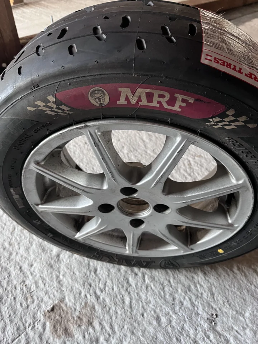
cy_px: 172
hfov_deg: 53.1
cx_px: 129
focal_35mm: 26
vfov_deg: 67.3
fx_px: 258
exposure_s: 1/60
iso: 400
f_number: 1.6
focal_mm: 5.1
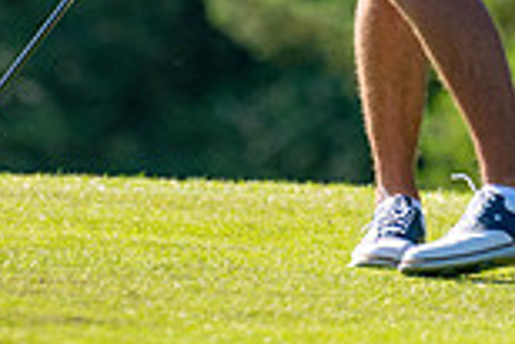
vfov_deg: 1.2
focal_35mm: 1128
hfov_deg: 1.8
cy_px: -272
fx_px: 16152
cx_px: 227
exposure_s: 1/1000
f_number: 4.5
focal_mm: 300
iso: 250
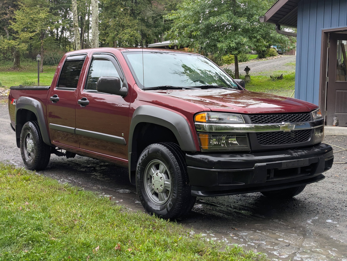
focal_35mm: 48
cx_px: 174
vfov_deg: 30.3
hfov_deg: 39.6
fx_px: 482
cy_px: 130
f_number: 1.85
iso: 94
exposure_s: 1/67.4
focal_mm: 6.81
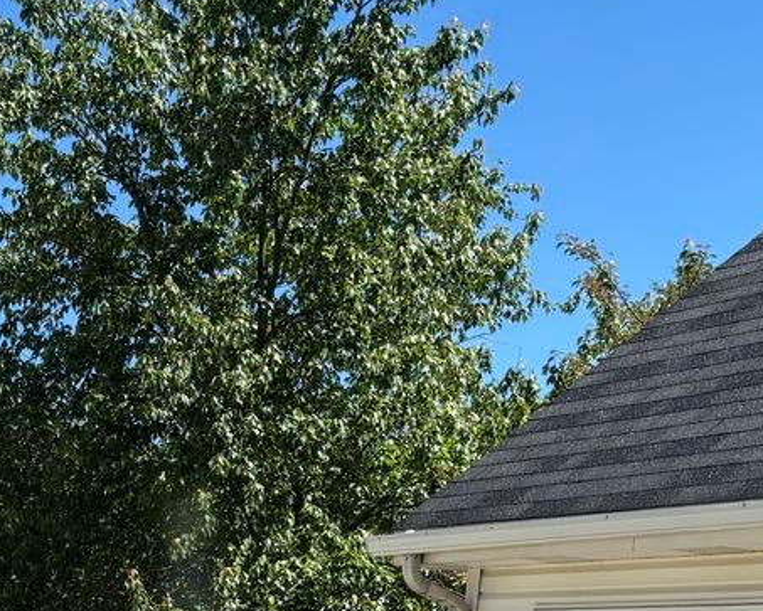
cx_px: -57
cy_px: 901
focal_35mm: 84
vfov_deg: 16.7
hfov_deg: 21.6
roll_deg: -4.3
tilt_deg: -6.4
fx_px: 1898
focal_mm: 5.96
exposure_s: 1/3106
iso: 50
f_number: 1.6
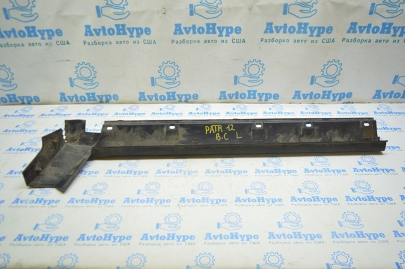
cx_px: 202
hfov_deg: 67.4
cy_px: 134
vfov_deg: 47.8
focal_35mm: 27
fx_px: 303
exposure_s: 1/40
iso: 400
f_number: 3.5
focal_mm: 18
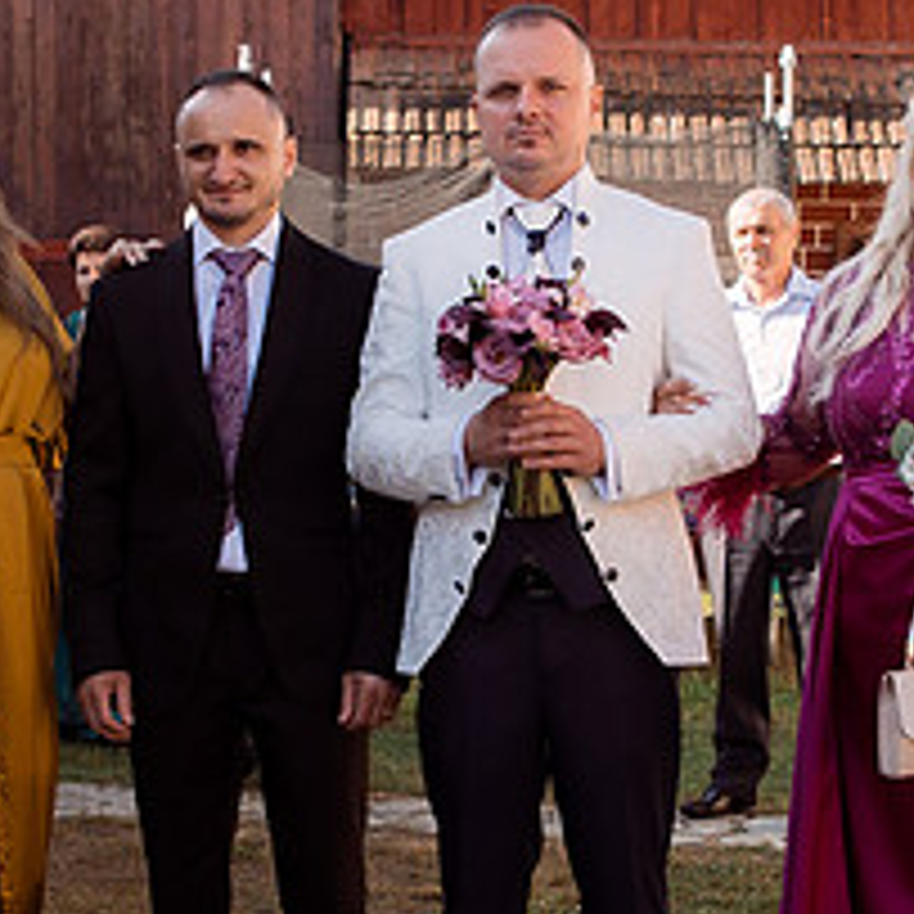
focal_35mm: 96
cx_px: 559
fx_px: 2868
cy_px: 459
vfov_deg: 18.1
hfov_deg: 18.1
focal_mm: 23
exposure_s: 1/250
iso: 100
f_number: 3.5
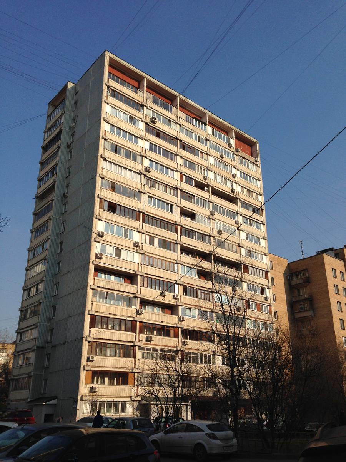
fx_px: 440
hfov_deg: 42.9
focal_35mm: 33
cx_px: 173
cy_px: 231
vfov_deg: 55.4
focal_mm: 4.12
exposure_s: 1/2262
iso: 50
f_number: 2.4
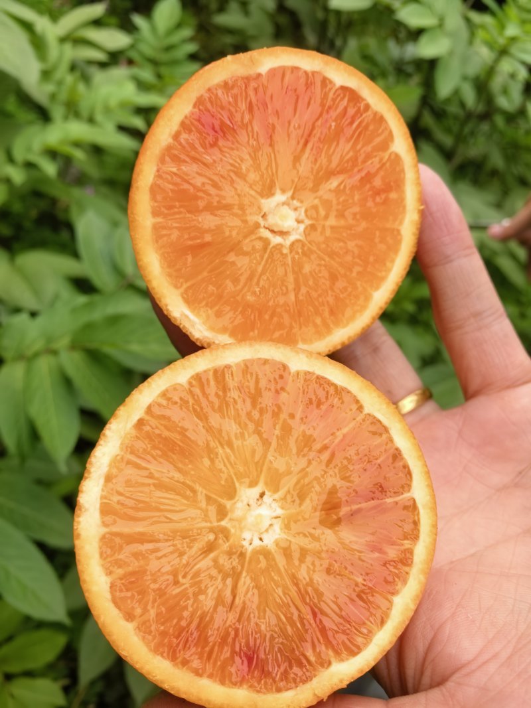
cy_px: 354
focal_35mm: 24
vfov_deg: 71.6
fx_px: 491
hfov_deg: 56.8
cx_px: 266
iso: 80
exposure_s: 1/100
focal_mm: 5.75
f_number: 2.8
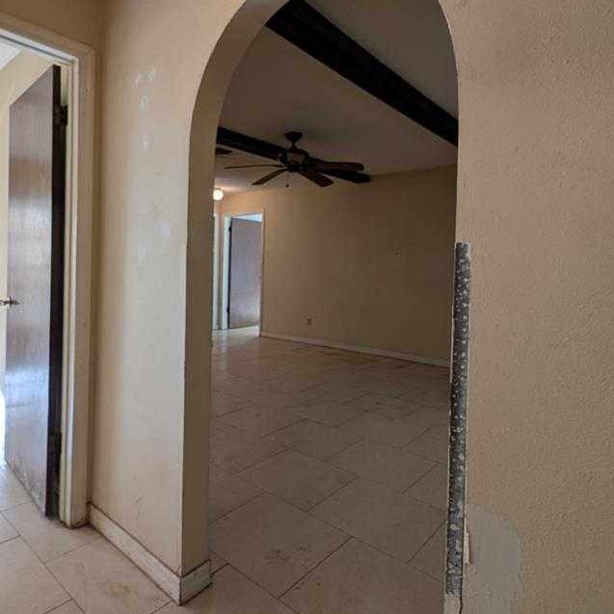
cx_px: 266
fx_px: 401
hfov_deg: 74.5
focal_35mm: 20
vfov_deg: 74.4
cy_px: 265
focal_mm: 2.23
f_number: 1.95
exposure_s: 1/120
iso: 66
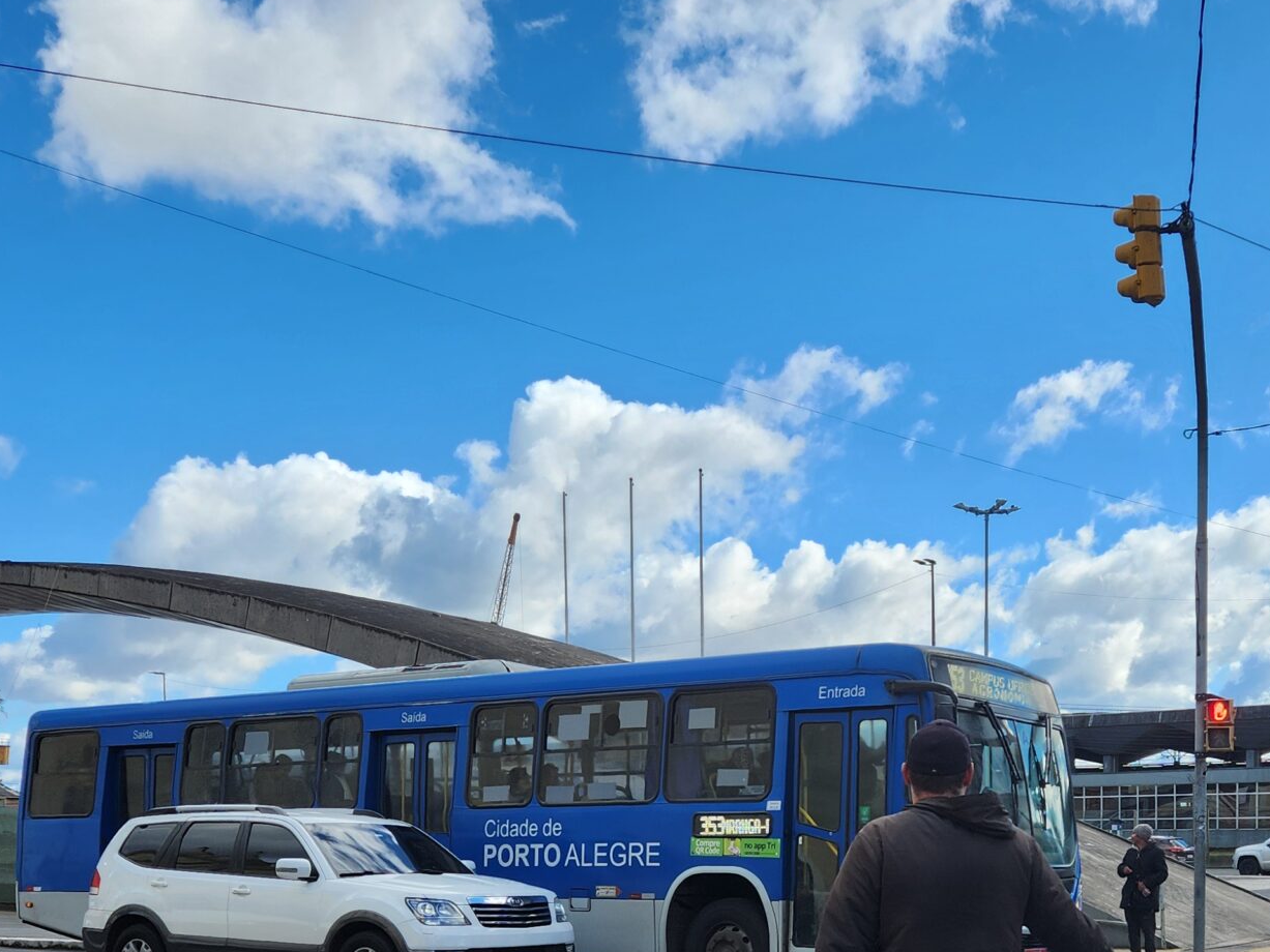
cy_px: 828
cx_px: 838
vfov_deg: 29.2
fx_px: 1761
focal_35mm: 48
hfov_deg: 39.2
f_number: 1.8
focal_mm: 5.4
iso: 20
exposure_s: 1/1406
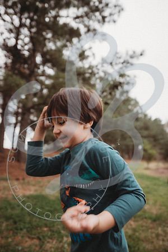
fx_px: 168
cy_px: 126
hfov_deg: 53.1
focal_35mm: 24
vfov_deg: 73.7
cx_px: 84
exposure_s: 1/320
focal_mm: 24
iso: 100
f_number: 2.8
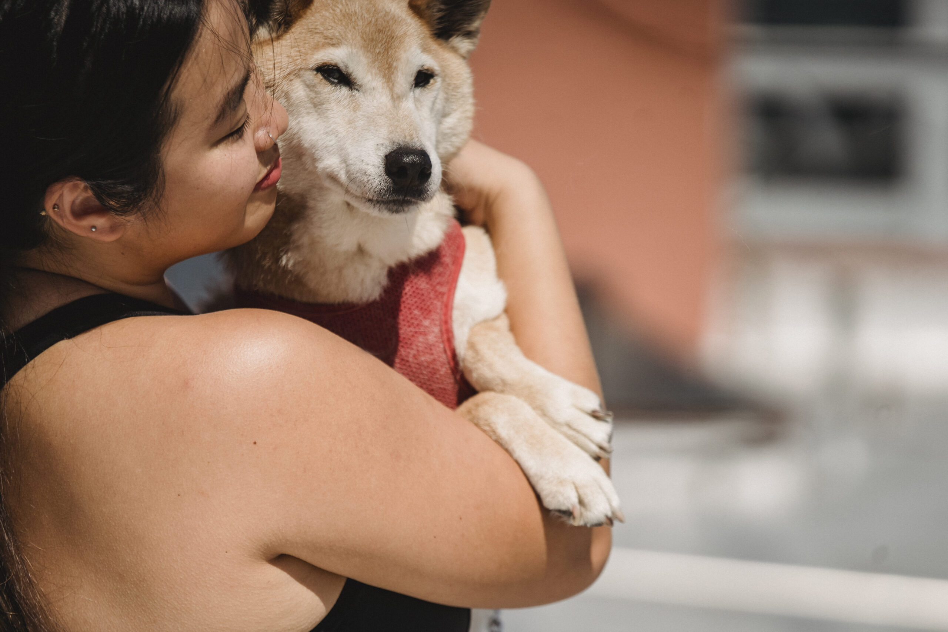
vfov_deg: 8.1
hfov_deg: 12.2
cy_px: 316
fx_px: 4450
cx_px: 474
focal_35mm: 169
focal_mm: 169
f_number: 4
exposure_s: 1/8000
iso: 500
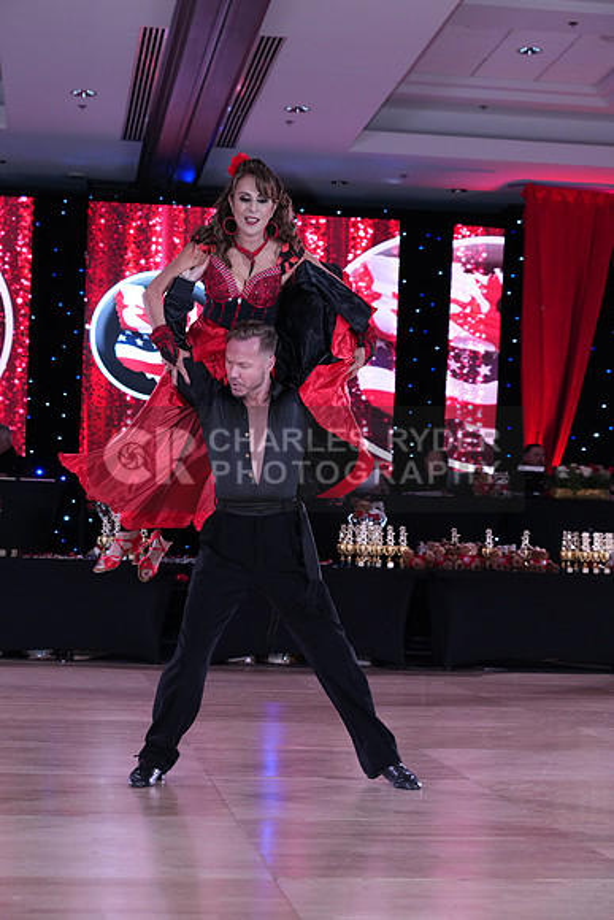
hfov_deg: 21.3
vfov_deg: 31.4
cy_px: 460
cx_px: 307
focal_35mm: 64
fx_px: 1636
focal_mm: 64
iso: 2500
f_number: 5
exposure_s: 1/250
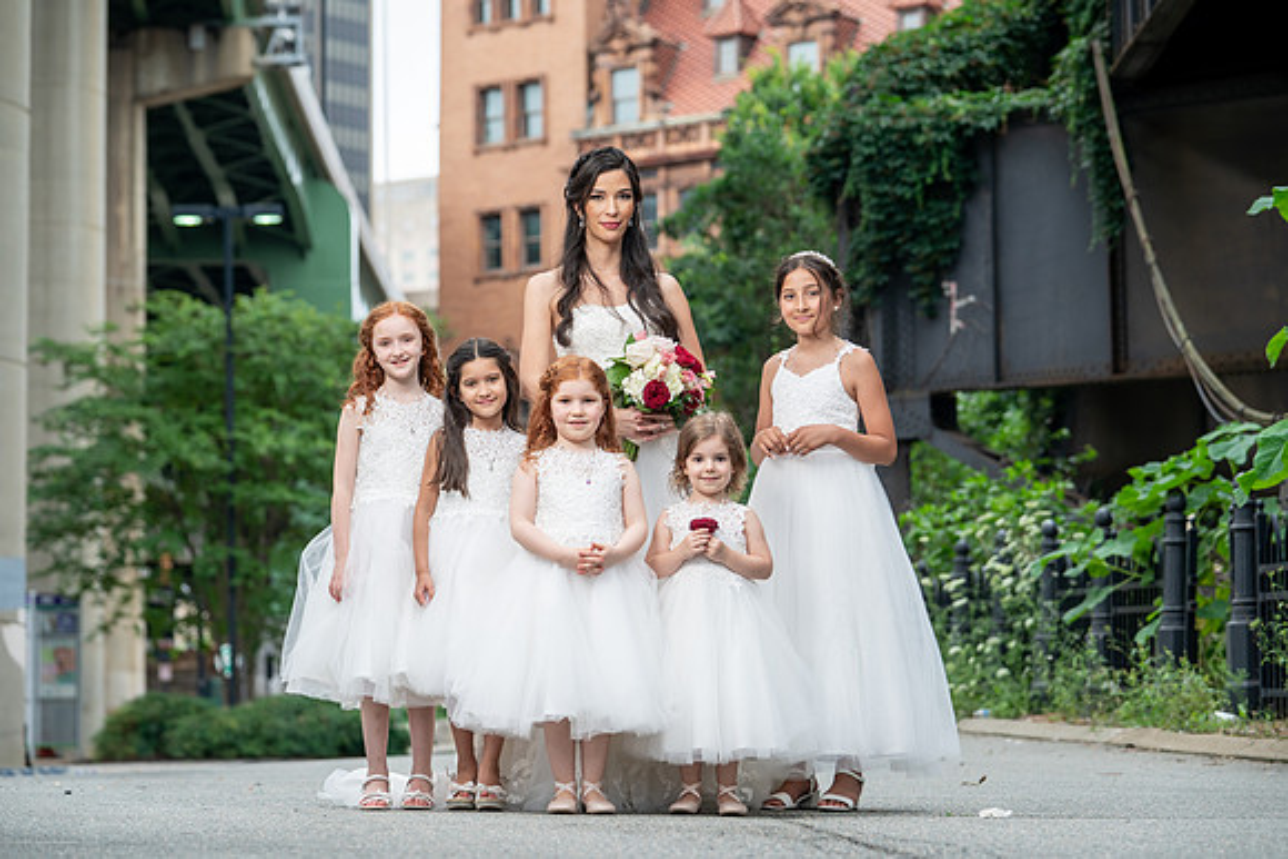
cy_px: 430
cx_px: 644
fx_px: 3493
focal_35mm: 98
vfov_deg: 14.0
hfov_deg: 20.9
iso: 100
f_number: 4
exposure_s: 1/250
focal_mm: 94
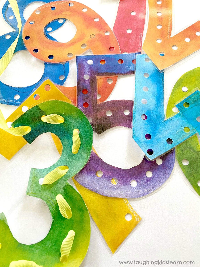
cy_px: 134
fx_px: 200
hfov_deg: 53.1
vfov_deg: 67.3
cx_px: 100
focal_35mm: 26
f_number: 1.8
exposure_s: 1/89
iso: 125
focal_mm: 4.25
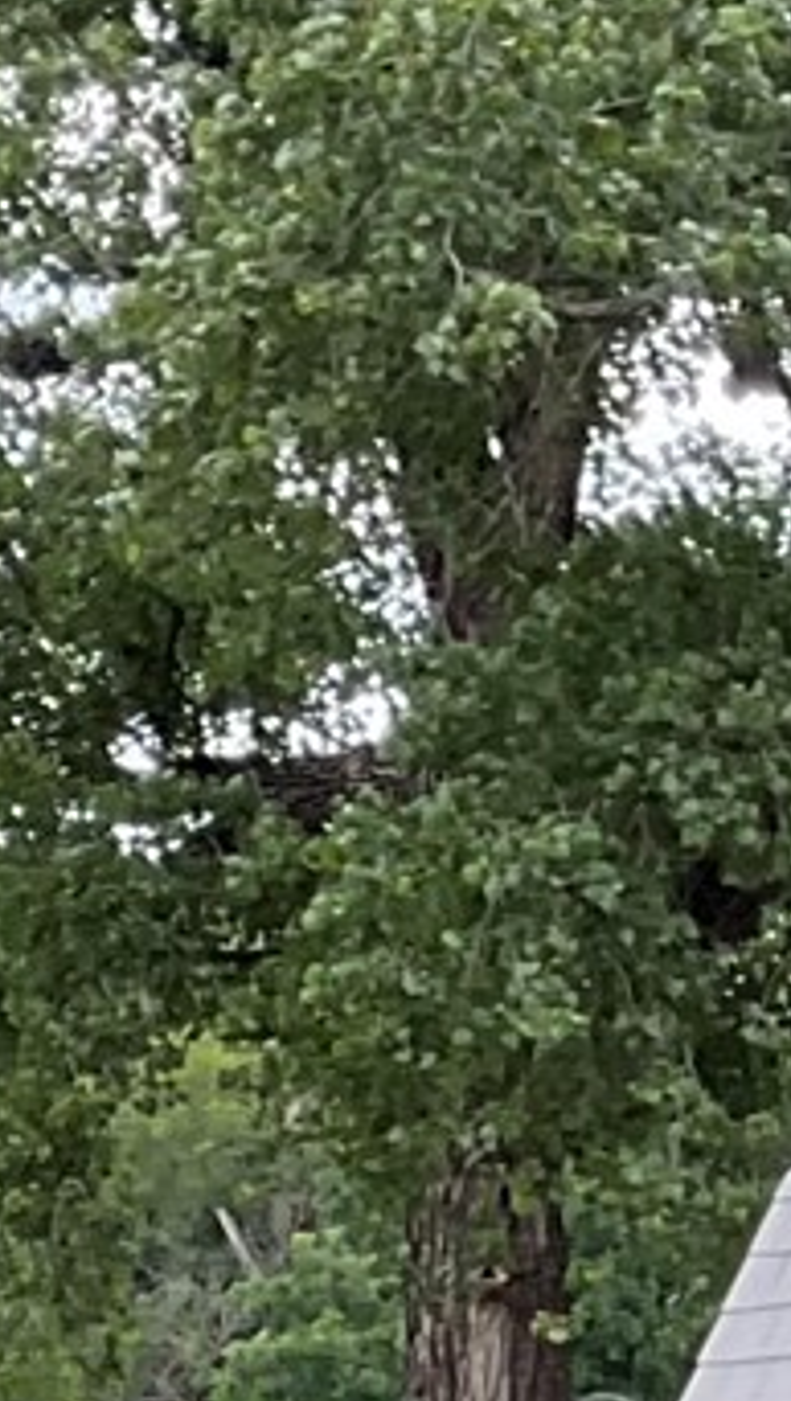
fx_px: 7030
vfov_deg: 11.1
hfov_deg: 5.4
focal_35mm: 189
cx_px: -2676
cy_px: 1888
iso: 16
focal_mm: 3
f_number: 1.8
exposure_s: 1/338
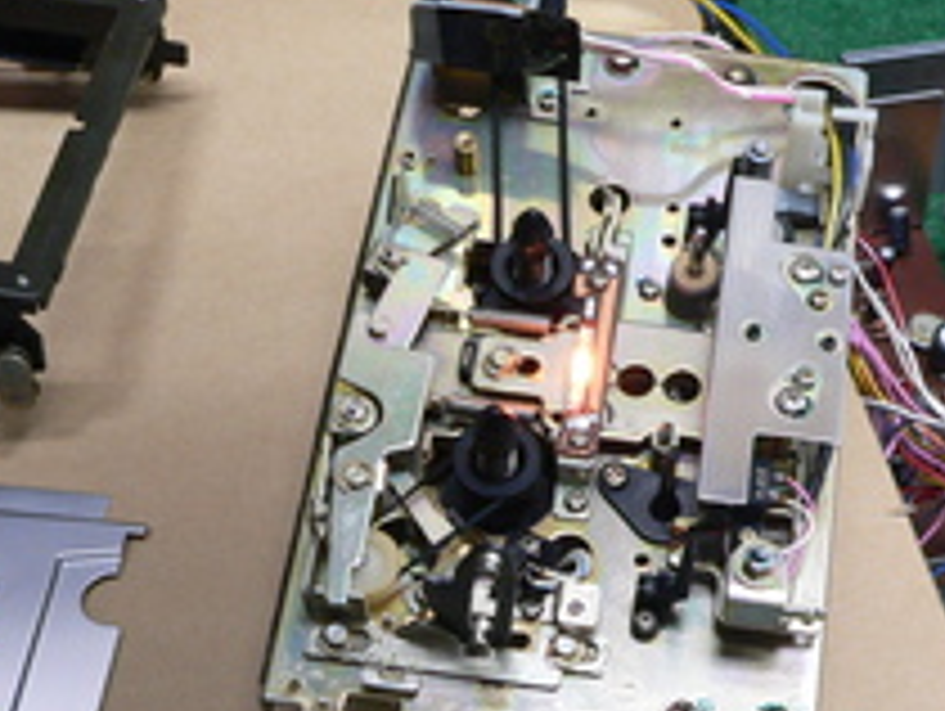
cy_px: 475
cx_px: 788
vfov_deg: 22.5
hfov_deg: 29.0
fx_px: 1776
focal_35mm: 65
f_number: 2.8
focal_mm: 6
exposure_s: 1/20
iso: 200
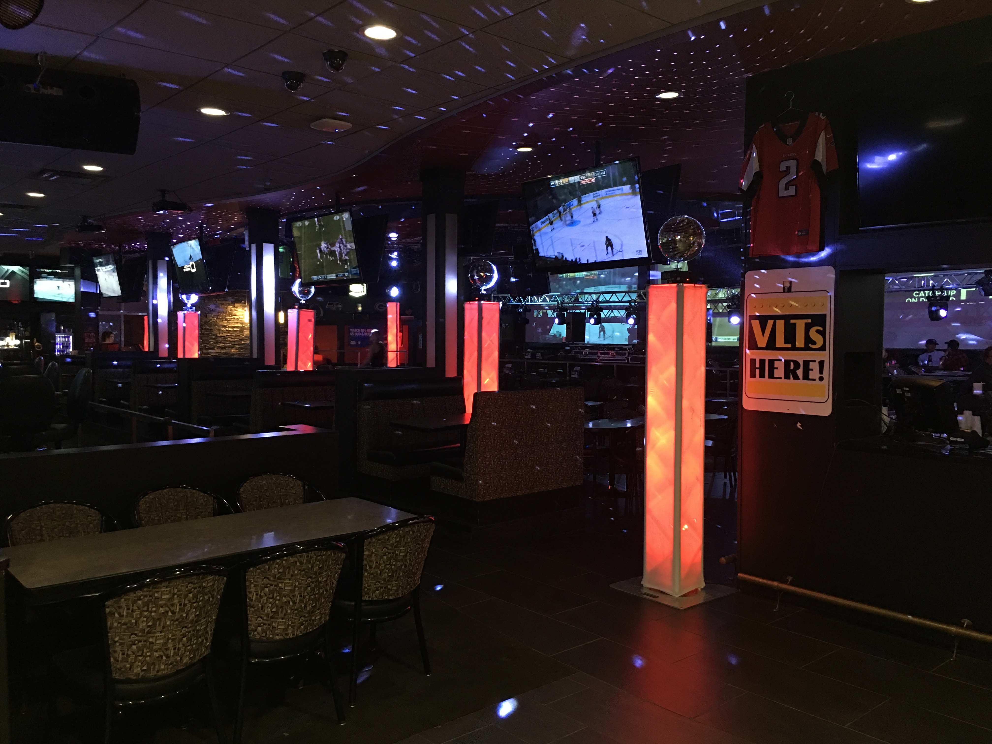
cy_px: 372
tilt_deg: -2.6
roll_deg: -0.8
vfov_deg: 48.2
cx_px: 496
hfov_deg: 61.7
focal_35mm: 29
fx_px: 831
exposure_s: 1/4
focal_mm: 4.15
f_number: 2.2
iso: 50
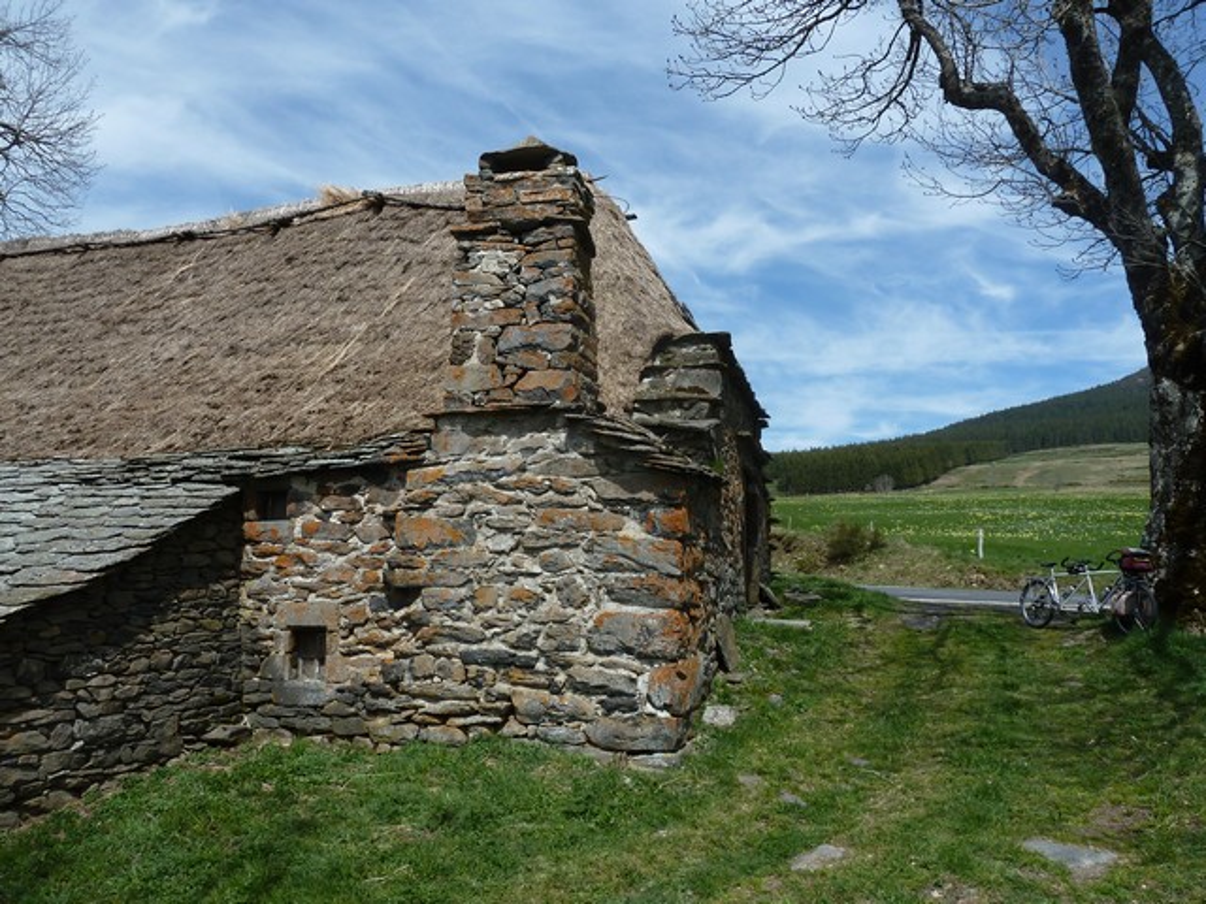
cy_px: 452
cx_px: 603
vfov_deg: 54.9
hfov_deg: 69.4
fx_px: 871
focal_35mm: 25
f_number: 4.5
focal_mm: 4.1
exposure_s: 1/500
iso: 80
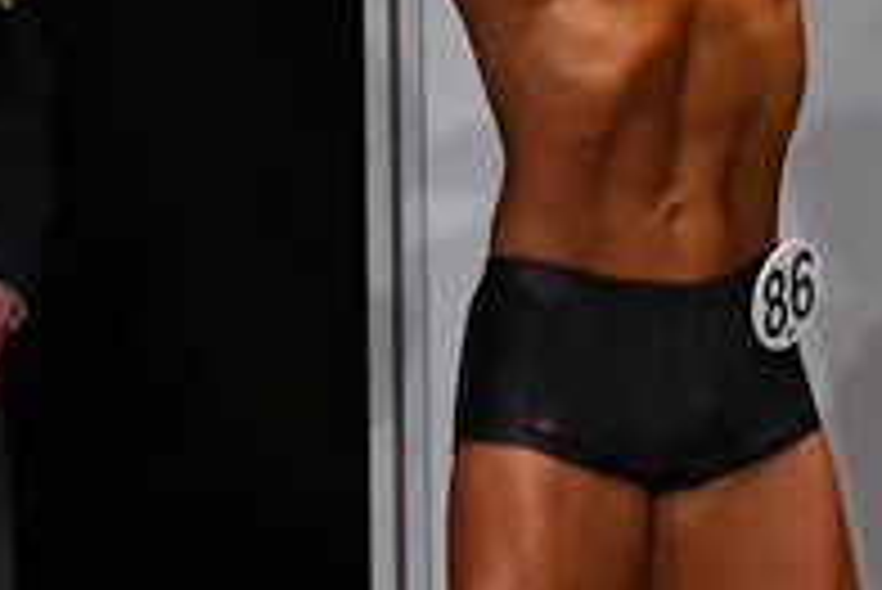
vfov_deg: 1.6
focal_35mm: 858
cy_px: 248
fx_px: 21036
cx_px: 632
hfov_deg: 2.4
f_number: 5.6
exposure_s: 1/400
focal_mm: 145
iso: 5000
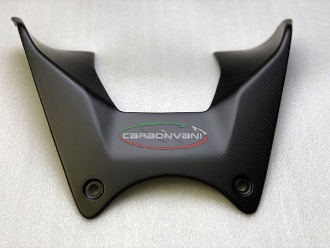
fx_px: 496
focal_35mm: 52
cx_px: 165
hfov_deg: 36.8
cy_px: 124
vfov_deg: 28.0
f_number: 2
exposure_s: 1/100
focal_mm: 6
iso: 80
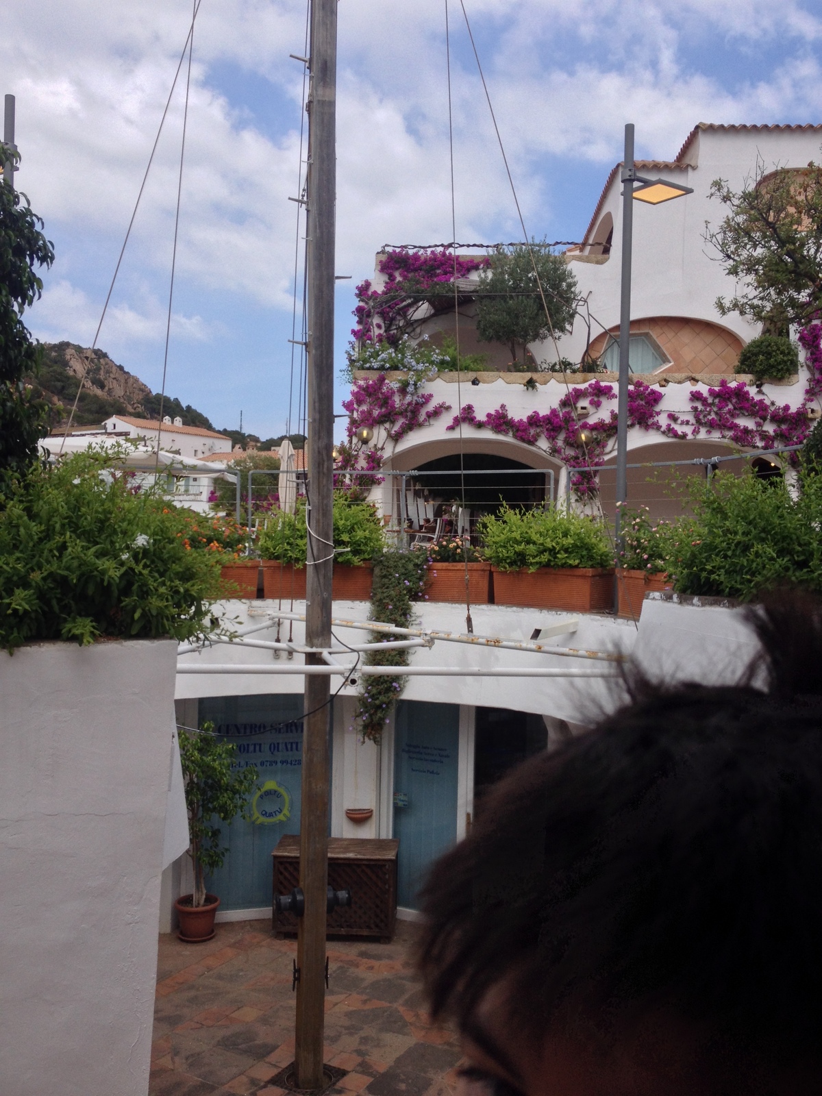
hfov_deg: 40.7
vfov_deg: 52.6
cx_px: 411
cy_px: 548
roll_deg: +0.1
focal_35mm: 35
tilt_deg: -3.5
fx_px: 1108
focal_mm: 4.28
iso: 50
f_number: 2.4
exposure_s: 1/1381
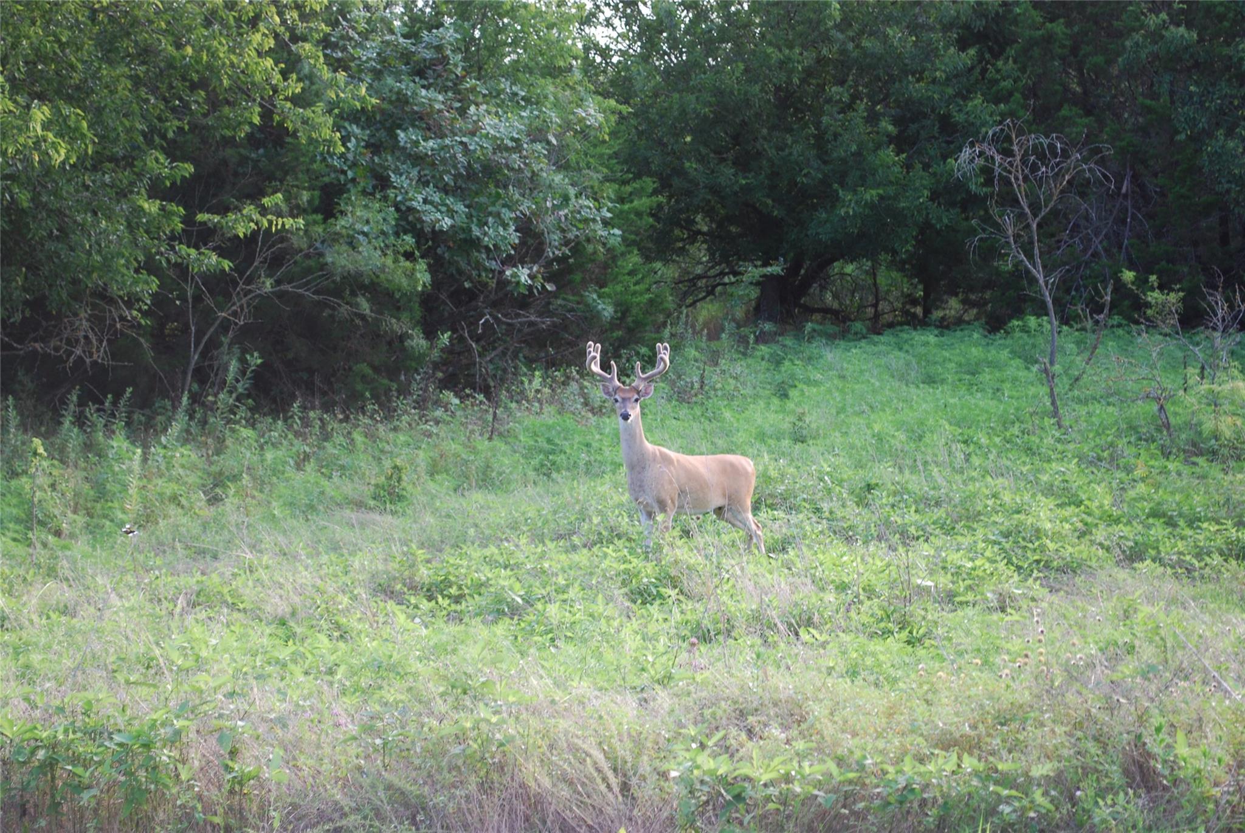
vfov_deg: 16.6
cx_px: 622
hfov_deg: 24.6
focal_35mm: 82
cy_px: 416
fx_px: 2856
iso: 200
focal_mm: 55
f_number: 5.6
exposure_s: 1/60
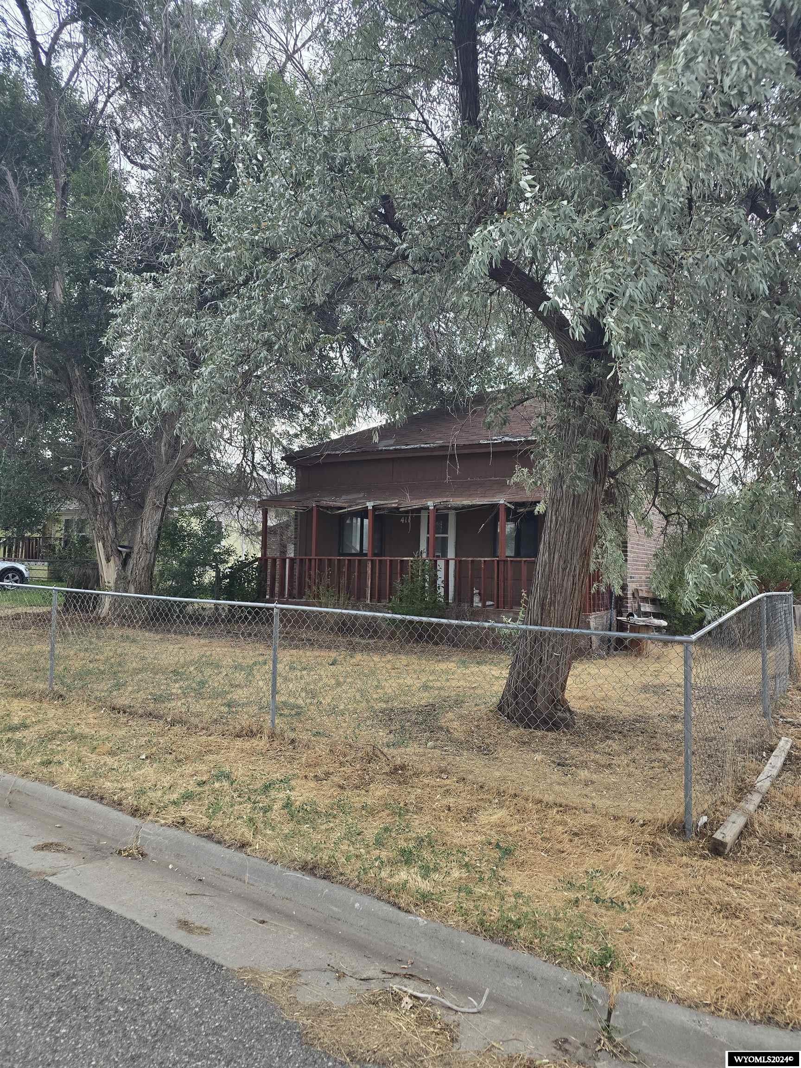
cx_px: 400
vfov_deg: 73.9
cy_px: 534
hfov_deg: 58.9
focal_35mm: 23
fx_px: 710
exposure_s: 1/180
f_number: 1.7
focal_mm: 6.3
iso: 160
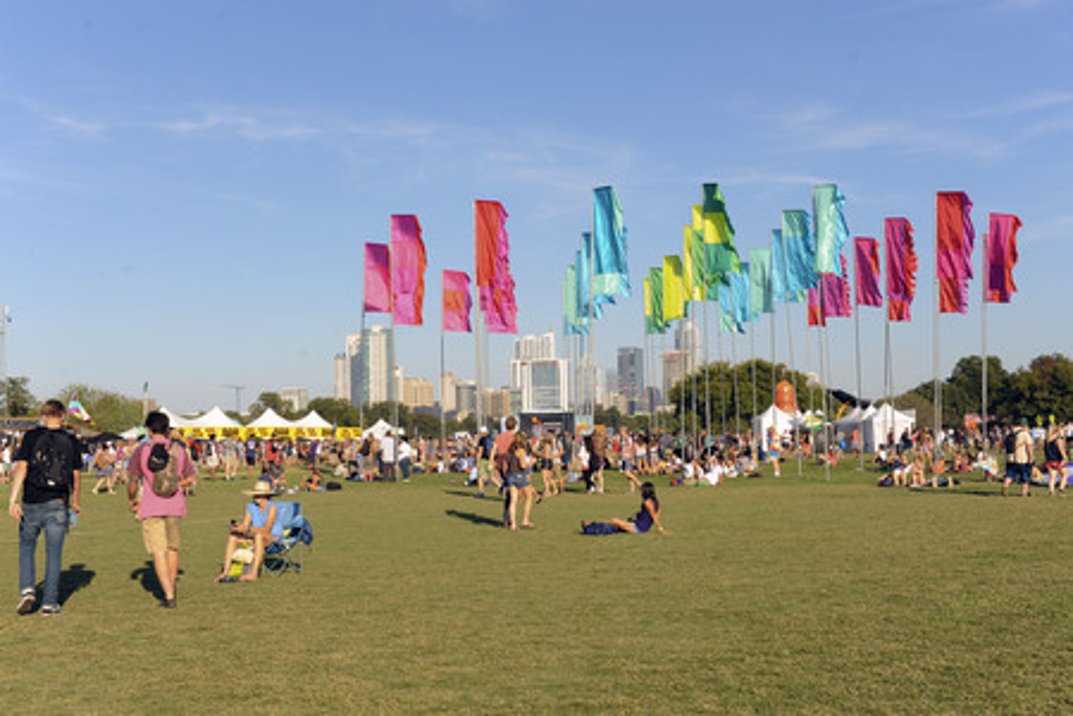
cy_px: 358
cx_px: 536
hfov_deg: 46.4
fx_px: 1252
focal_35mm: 42
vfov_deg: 31.9
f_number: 7.1
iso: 400
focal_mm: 42
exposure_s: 1/500
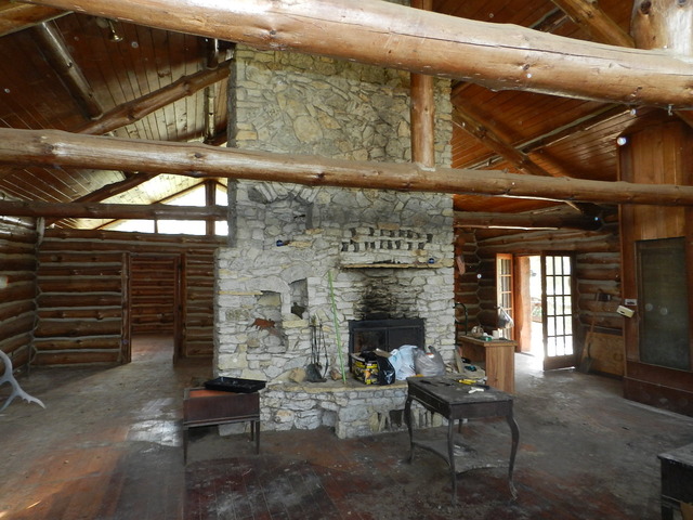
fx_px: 460
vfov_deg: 58.9
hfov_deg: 73.9
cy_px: 260
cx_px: 346
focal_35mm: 23
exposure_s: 1/30
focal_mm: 4
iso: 200
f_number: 3.4
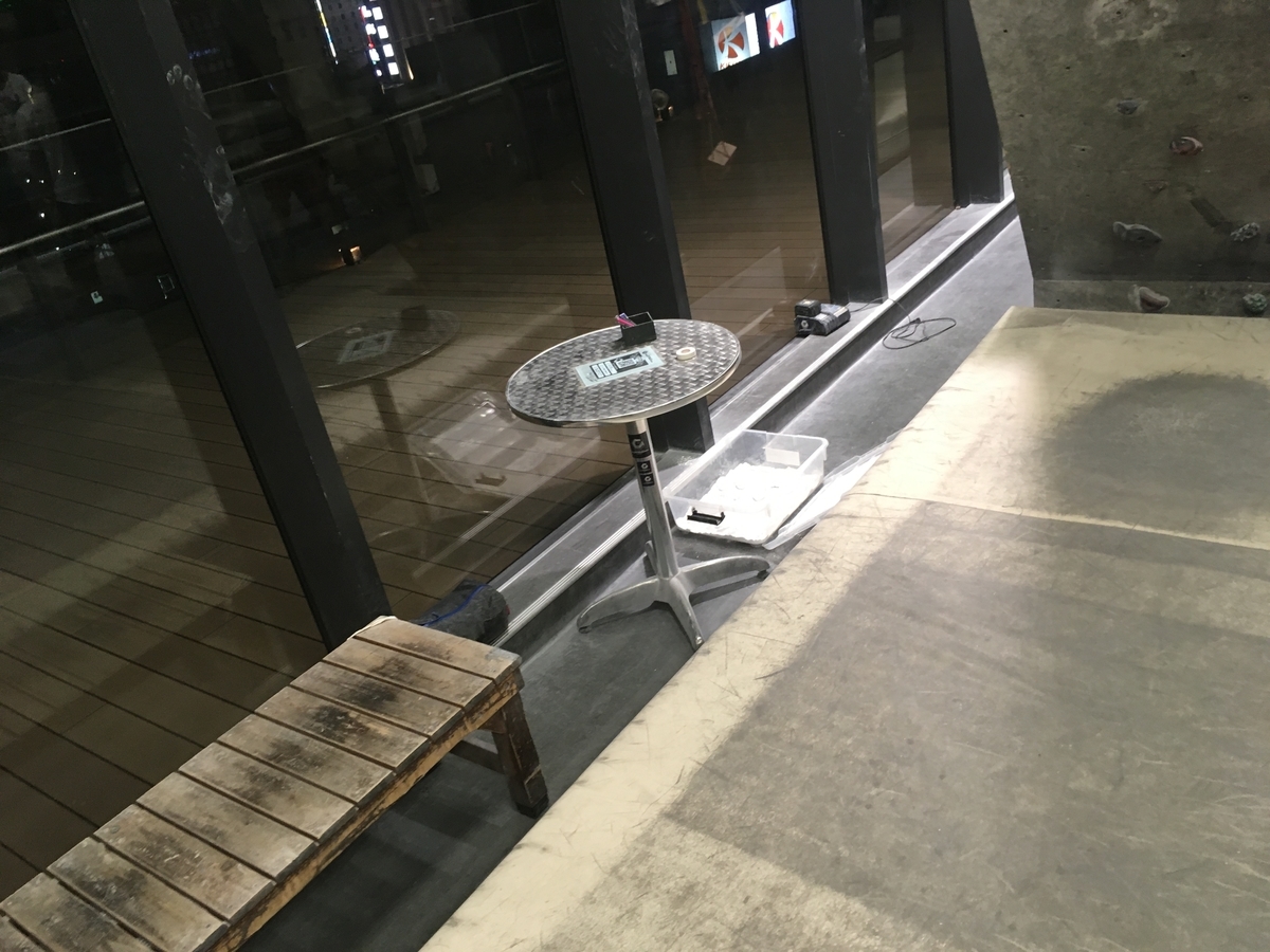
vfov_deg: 48.2
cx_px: 635
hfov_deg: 61.7
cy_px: 476
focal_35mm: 29
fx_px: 1064
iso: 100
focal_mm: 4.15
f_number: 2.2
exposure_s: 1/30
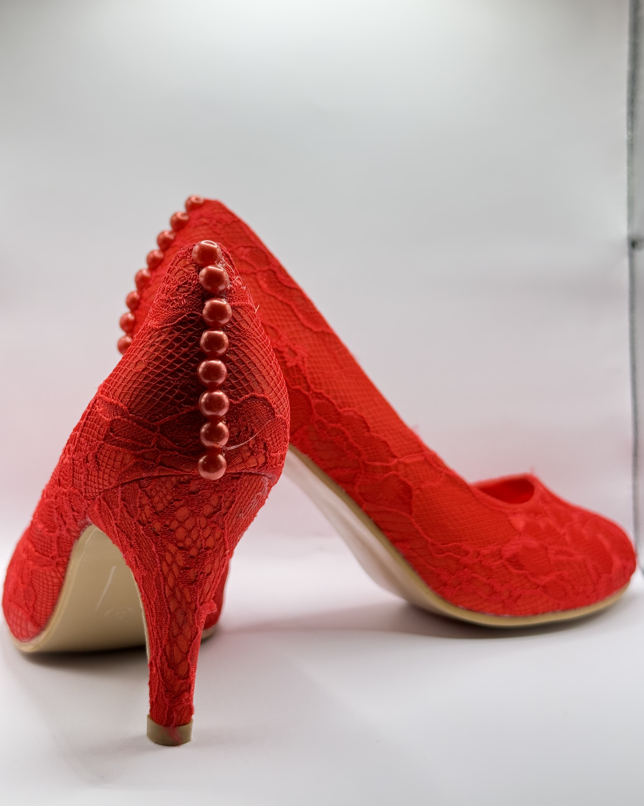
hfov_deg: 29.7
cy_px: 395
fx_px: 1215
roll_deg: +0.0
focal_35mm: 51
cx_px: 327
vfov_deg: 36.7
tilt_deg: -5.0
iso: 64
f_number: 1.78
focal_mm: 6.76
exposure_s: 1/100
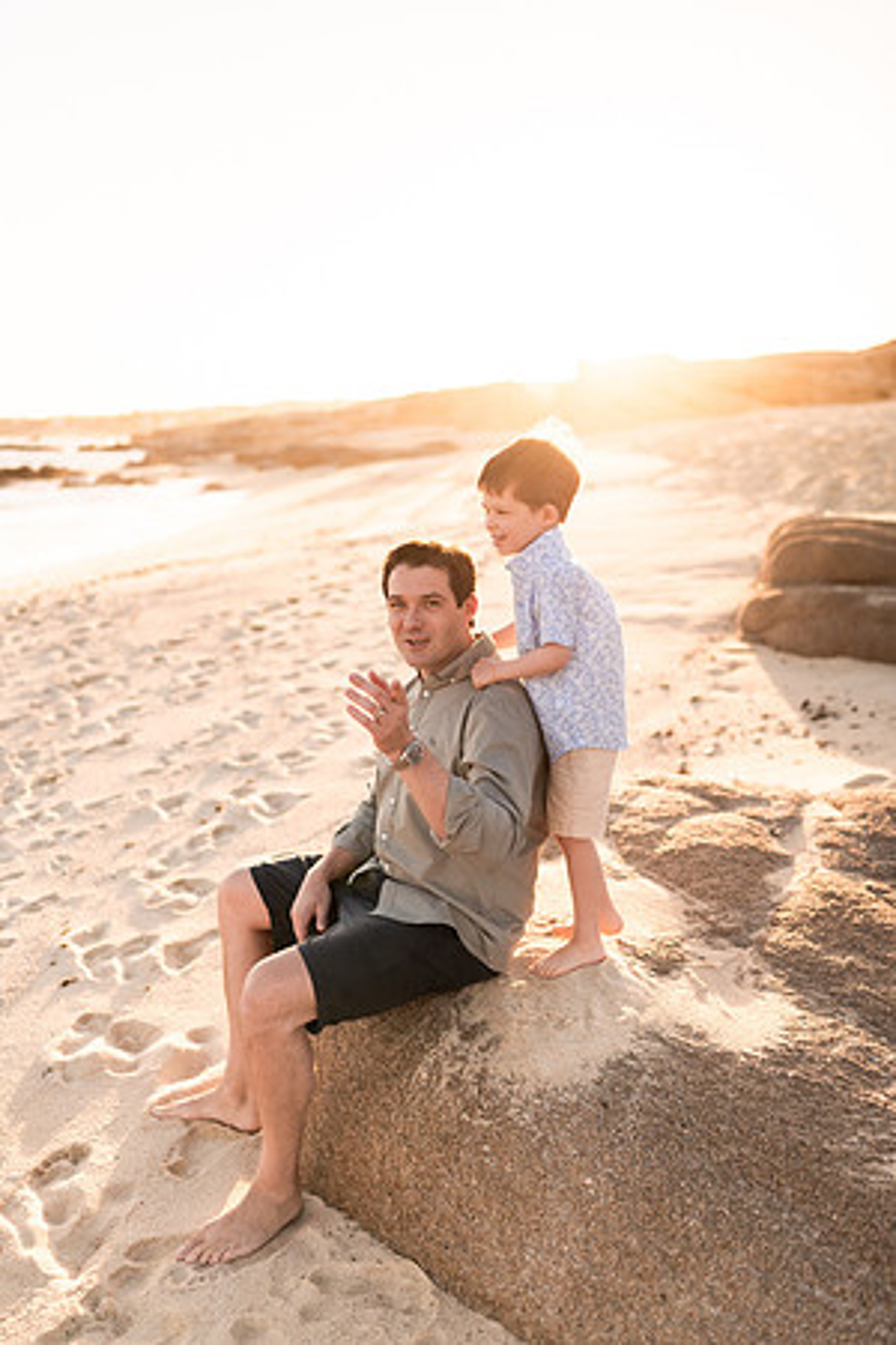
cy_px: 672
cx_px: 448
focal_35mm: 35
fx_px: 1307
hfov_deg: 37.9
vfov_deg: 54.4
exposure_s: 1/5000
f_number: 1.8
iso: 100
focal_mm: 35
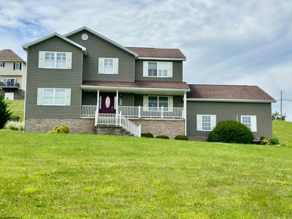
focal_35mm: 48
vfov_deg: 30.3
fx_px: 405
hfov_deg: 39.7
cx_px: 146
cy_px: 110
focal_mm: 6.86
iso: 80
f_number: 1.78
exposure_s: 1/6211
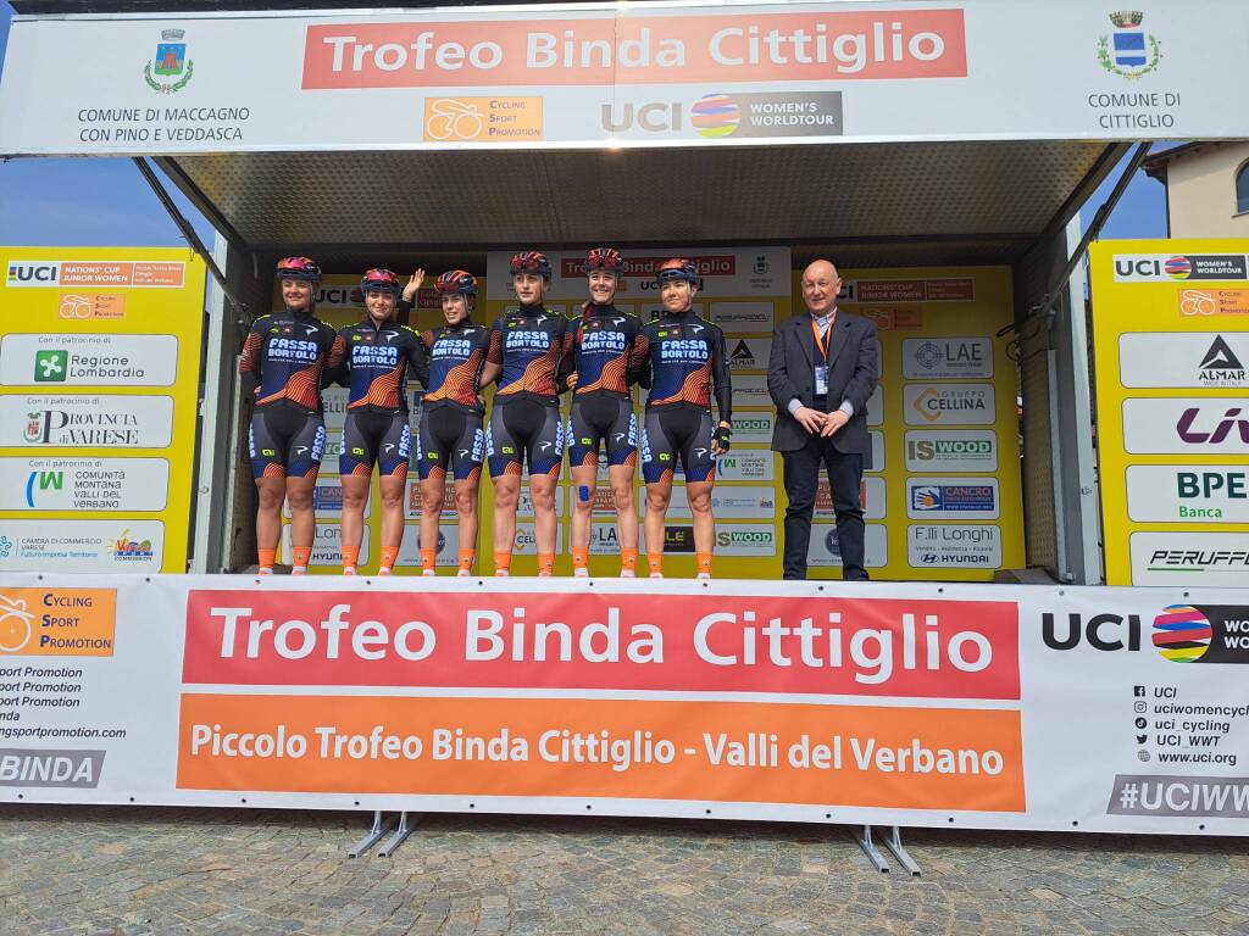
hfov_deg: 71.6
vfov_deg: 56.8
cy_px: 468
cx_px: 624
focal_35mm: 24
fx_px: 866
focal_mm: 5.23
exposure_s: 1/2439
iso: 50
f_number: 1.8
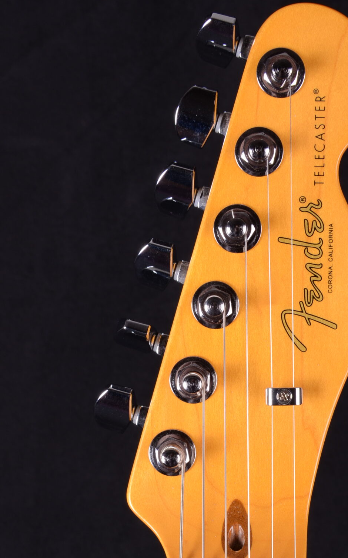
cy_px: 428
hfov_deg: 14.3
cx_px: 237
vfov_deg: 22.6
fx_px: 1380
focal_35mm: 91
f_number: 13
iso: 200
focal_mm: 35
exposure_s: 1/200
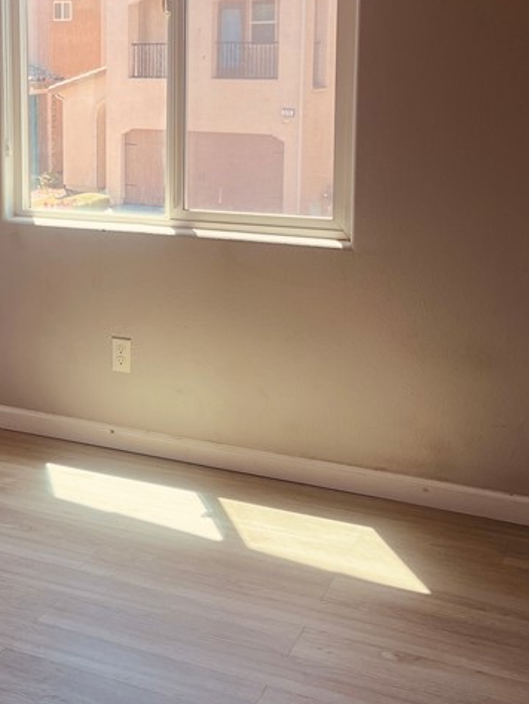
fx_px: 1099
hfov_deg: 25.4
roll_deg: +3.0
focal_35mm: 54
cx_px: -27
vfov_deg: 35.1
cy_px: 218
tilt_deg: -8.4
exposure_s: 1/231
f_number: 1.6
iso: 32
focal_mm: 5.1
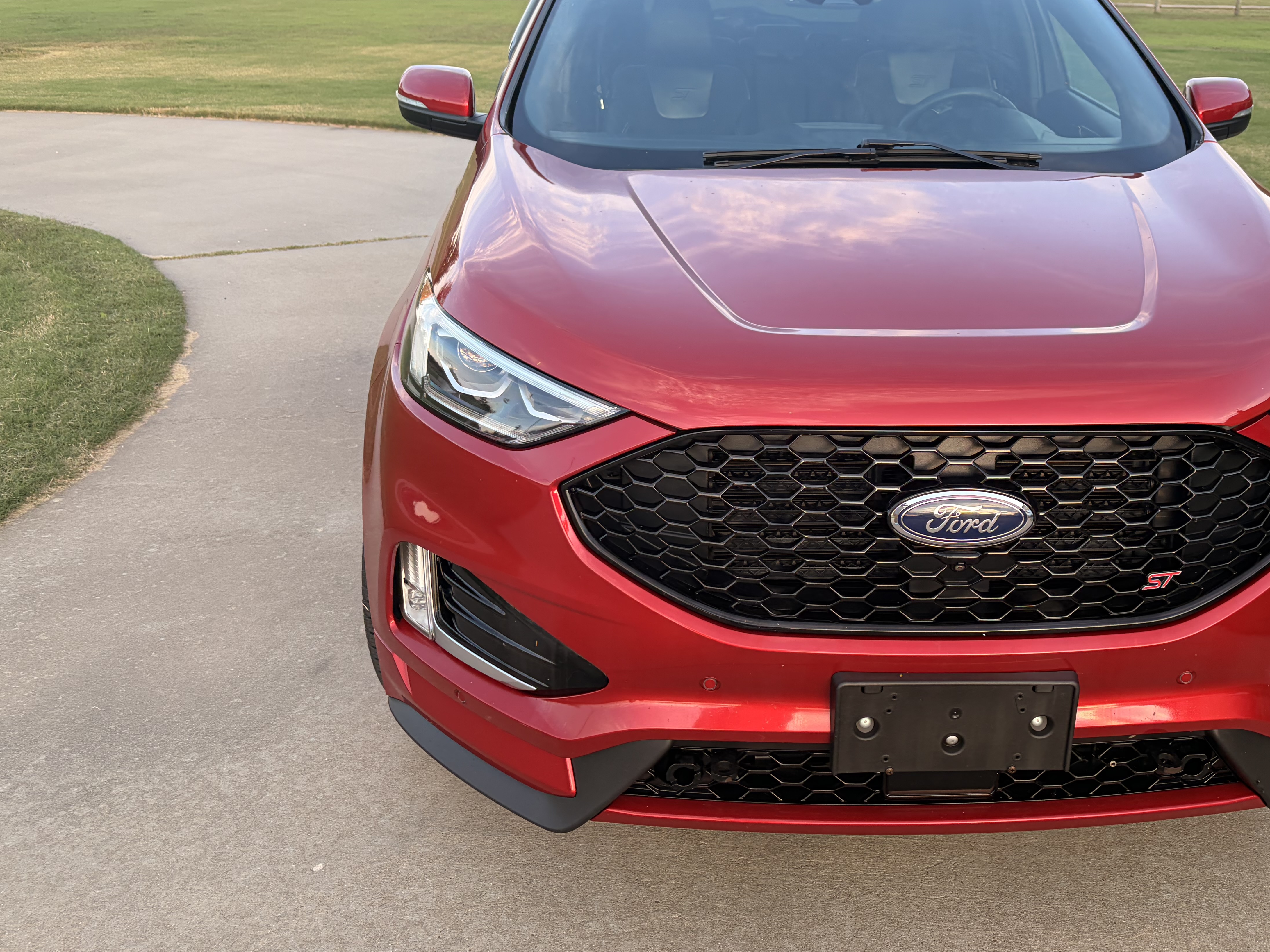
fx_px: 1247
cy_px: 380
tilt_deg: -15.3
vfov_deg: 41.6
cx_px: 764
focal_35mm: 34
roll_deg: -0.7
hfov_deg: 53.6
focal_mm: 5.96
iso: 50
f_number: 1.6
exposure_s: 1/236
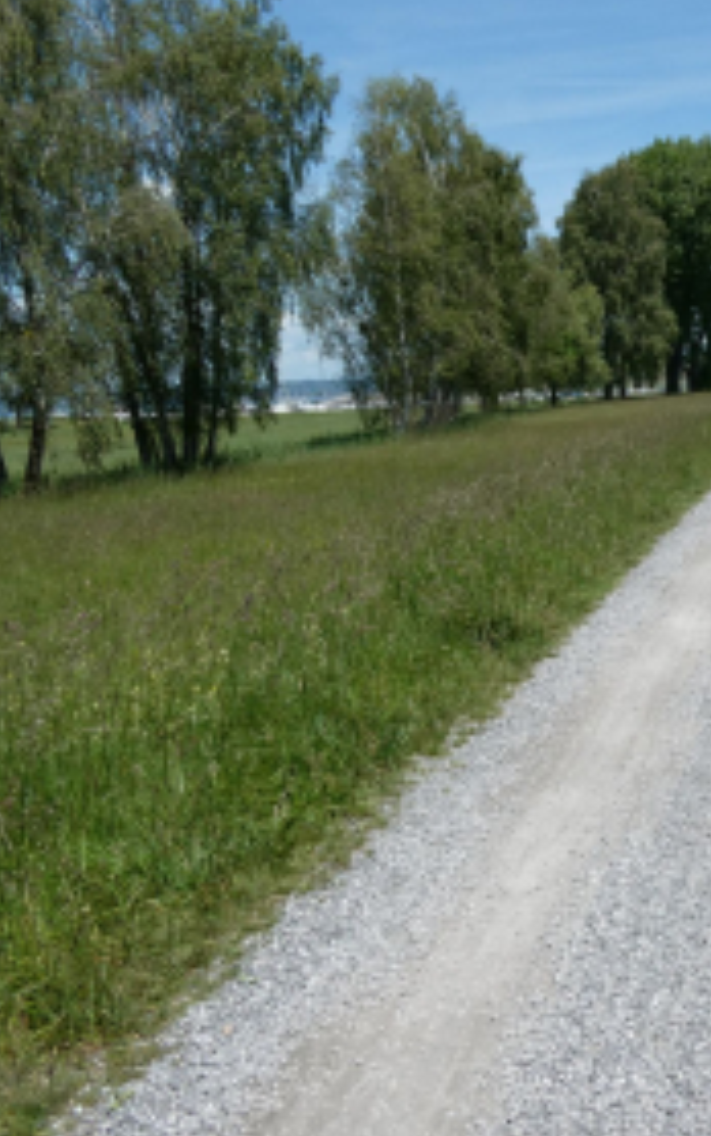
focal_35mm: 39
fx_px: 1208
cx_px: 717
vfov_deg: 50.4
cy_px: 552
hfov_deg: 30.4
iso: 80
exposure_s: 1/800
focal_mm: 4.3
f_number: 4
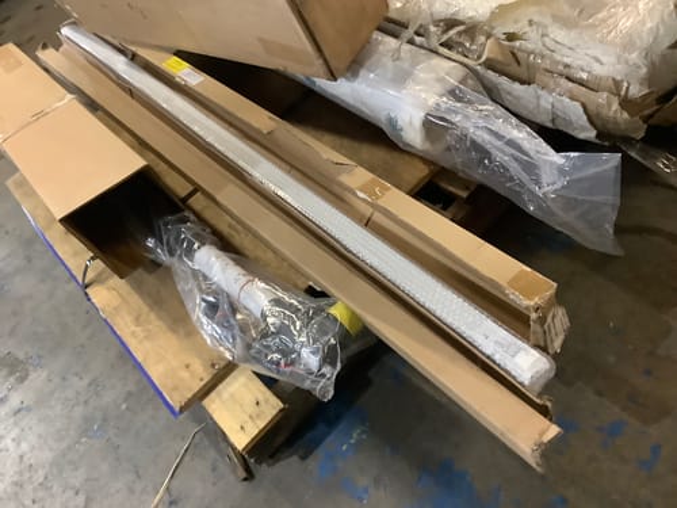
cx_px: 338
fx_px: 606
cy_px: 254
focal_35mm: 31
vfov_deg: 45.4
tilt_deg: -46.2
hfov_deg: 58.4
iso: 320
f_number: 2.4
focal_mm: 3.3
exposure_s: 1/25
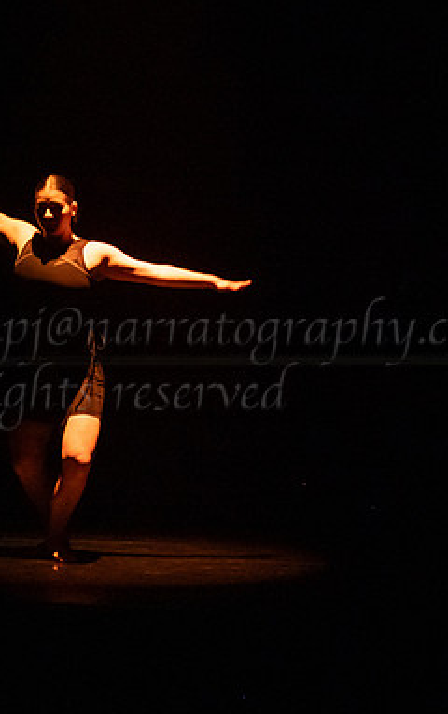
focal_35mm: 151
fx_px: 2944
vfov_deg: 13.8
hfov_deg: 8.7
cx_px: 66
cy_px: 328
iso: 4000
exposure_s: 1/320
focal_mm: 75
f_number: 2.8
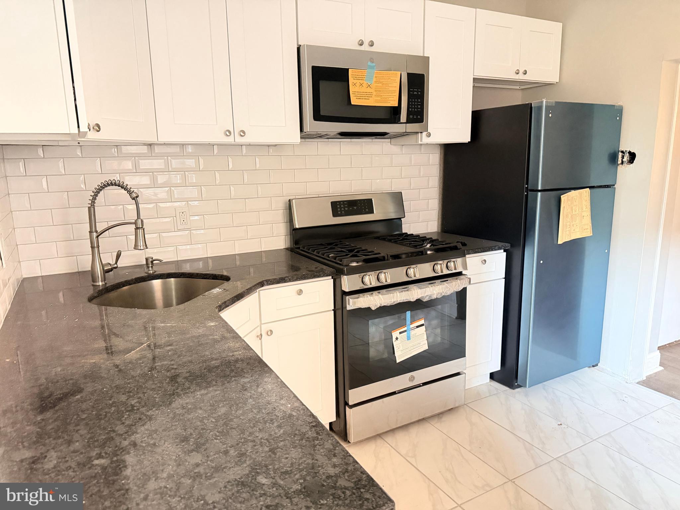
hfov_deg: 71.6
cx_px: 340
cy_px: 255
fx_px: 471
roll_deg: +0.8
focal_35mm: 24
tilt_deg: -11.1
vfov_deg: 56.8
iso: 1600
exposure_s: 1/30
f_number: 1.78
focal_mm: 6.76
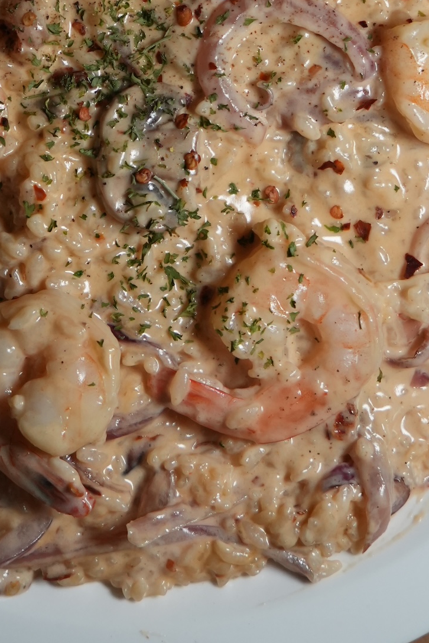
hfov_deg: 13.3
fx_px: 1841
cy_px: 24
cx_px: 126
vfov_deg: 19.3
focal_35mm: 103
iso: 1600
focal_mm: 32
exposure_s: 1/125
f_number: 4
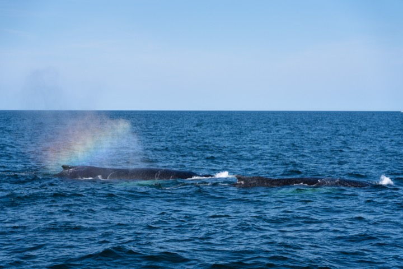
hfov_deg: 23.4
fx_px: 974
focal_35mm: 87
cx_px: 202
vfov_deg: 15.7
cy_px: 134
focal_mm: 87
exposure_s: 1/4000
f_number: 4
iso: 250
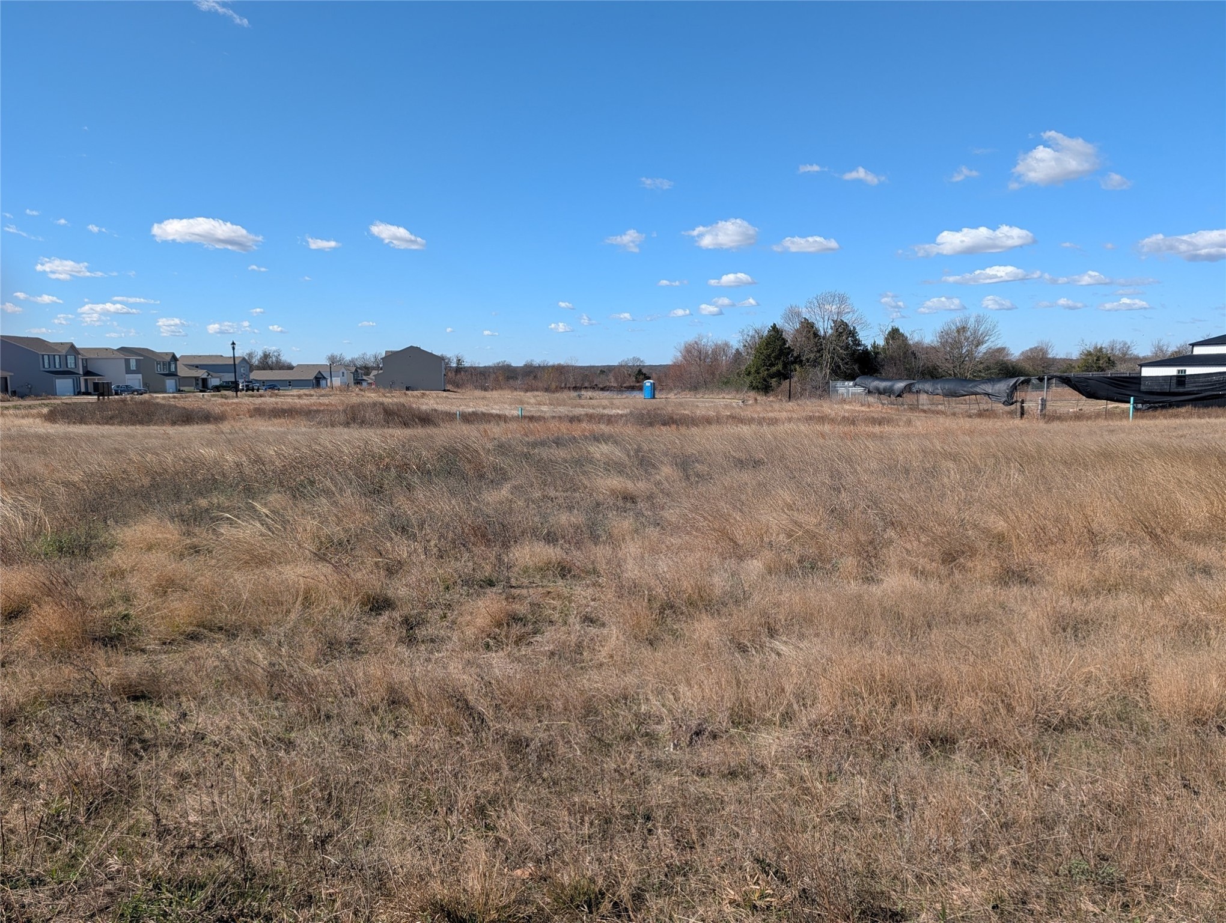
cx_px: 613
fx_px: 851
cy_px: 462
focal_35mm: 24
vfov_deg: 56.9
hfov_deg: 71.5
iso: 22
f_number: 1.68
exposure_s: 1/1361
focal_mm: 6.9
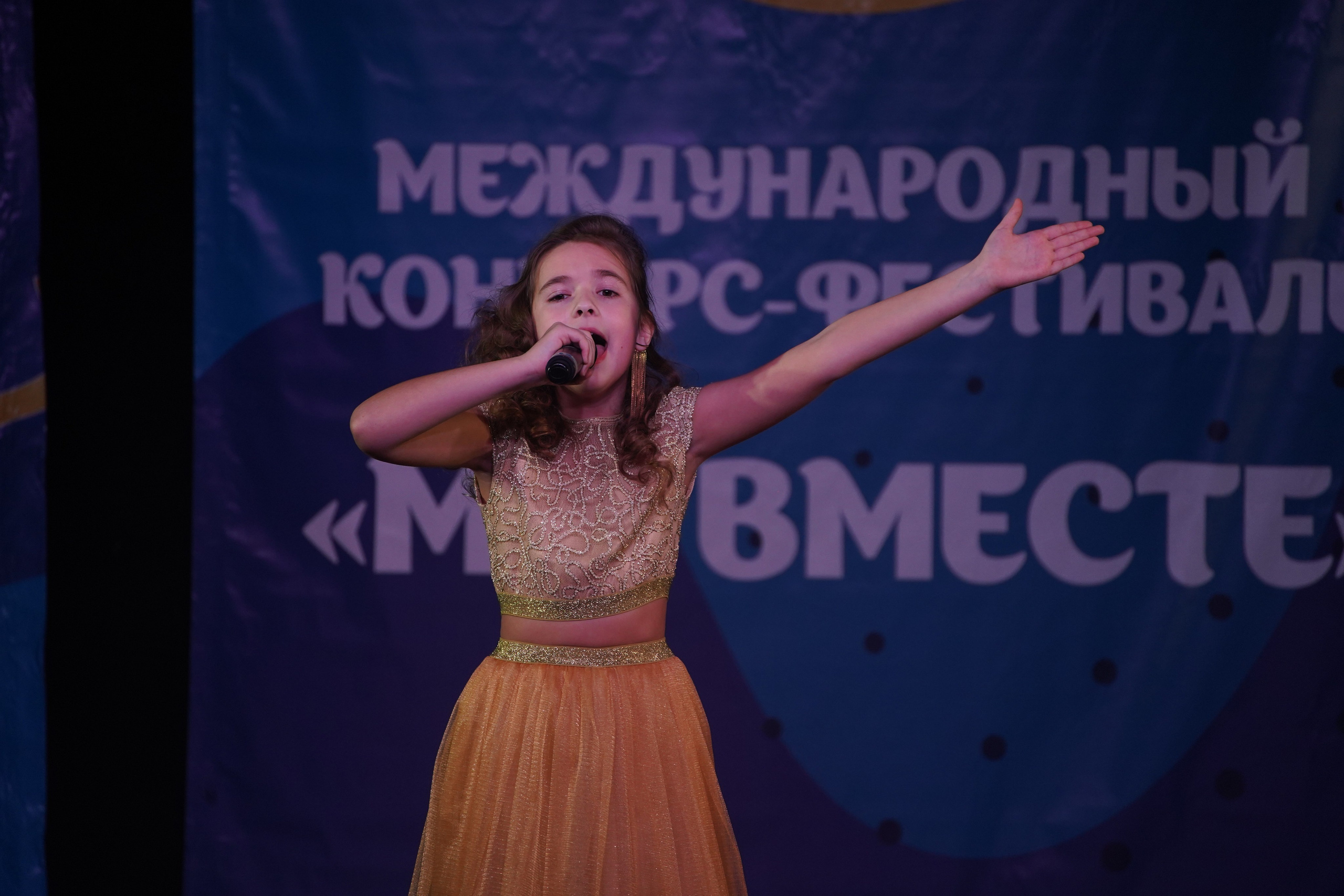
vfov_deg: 4.6
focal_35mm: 300
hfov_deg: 6.9
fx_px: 11200
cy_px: 448
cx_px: 672
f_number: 6.3
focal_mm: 300
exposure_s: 1/250
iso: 1600
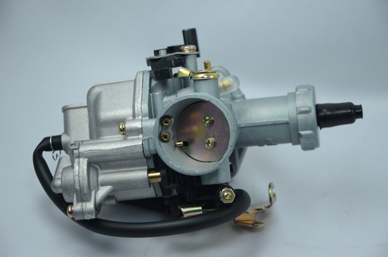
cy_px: 128
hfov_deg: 16.1
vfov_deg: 10.7
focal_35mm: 128
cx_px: 194
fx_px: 1371
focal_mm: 85
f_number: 7.1
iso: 100
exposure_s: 1/50
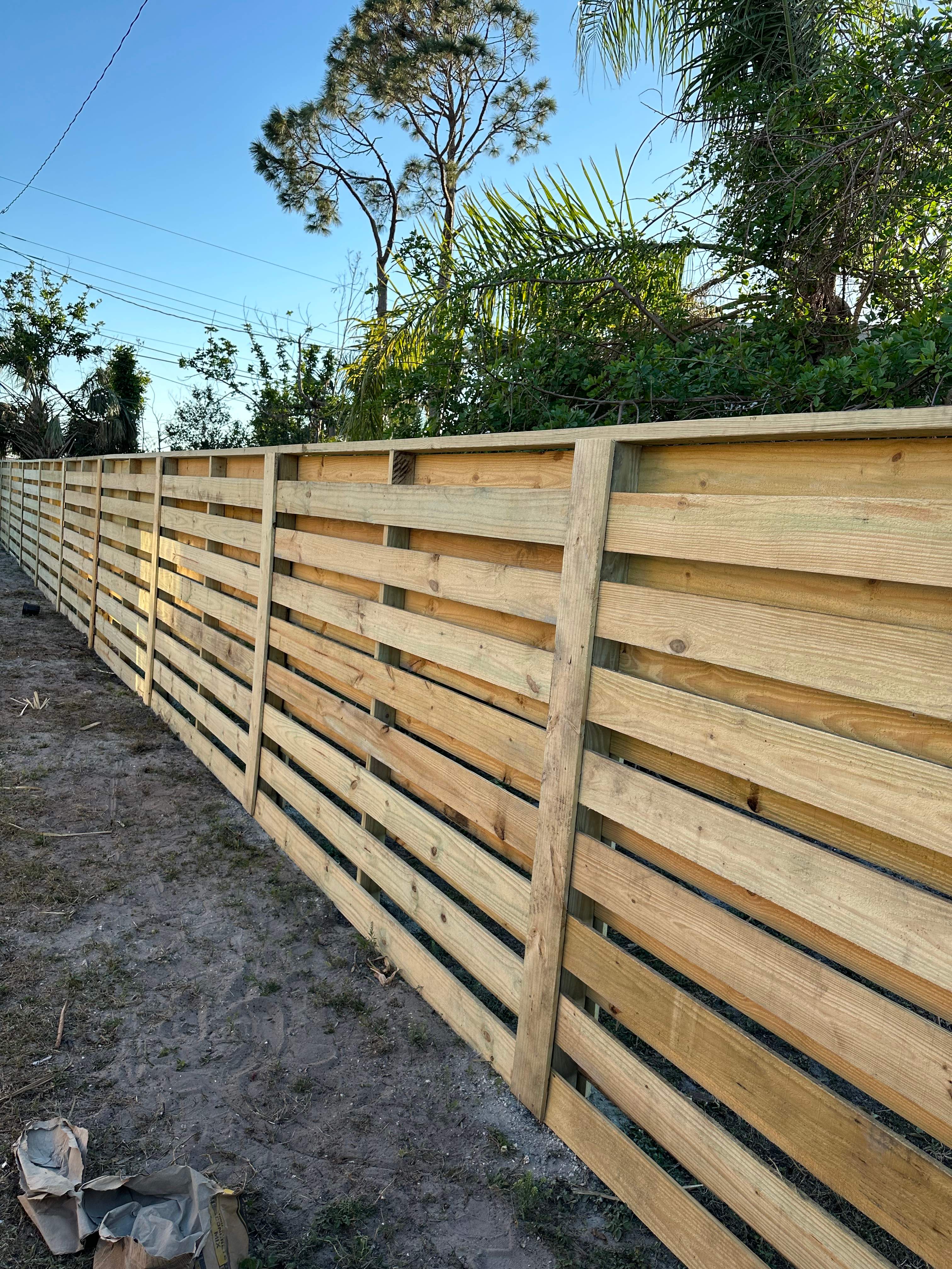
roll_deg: -5.8
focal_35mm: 24
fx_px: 880
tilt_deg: -6.8
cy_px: 634
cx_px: 476
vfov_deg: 71.6
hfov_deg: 56.8
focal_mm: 6.86
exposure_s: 1/1095
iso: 80
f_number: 1.78
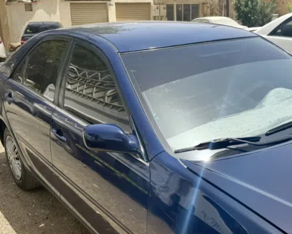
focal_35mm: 33
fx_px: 285
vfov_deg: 44.4
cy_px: 136
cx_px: 186
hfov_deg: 53.5
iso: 80
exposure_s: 1/3145
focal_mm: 6.76
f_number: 1.78
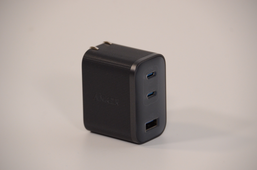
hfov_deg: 4.6
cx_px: 128
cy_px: 85
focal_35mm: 450
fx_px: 3205
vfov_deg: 3.0
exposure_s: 1/100
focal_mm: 300
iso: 1600
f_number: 6.3
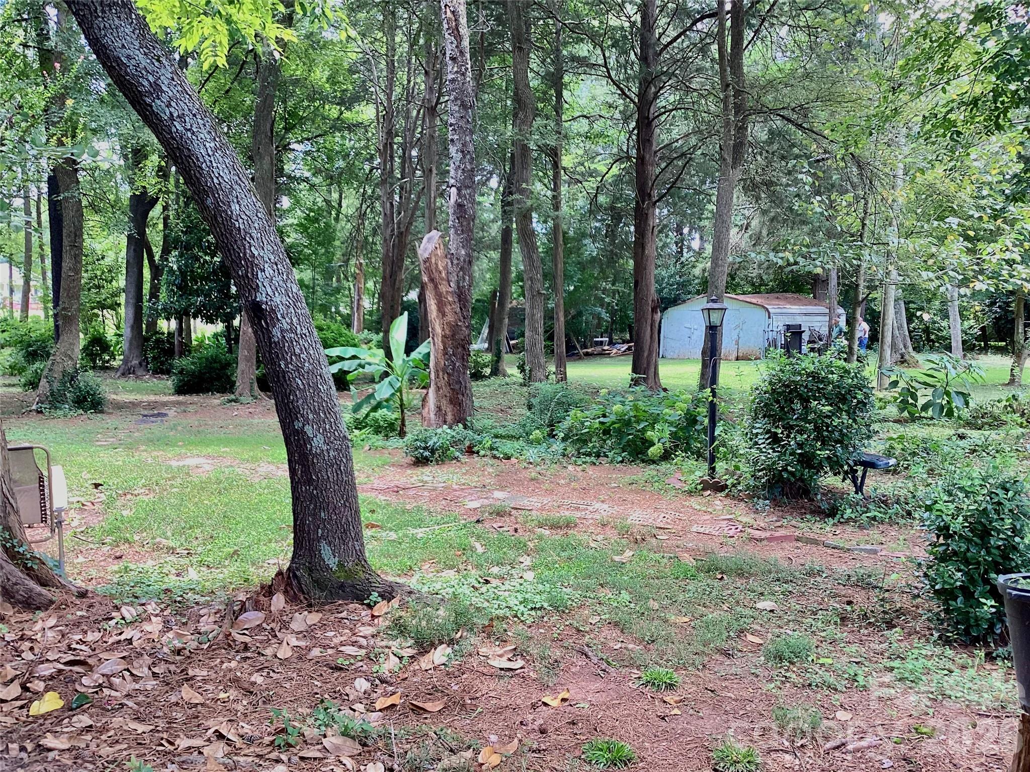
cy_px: 386
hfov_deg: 58.4
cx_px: 515
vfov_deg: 45.4
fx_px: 922
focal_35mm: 31
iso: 80
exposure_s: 1/120
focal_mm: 3.3
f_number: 2.4
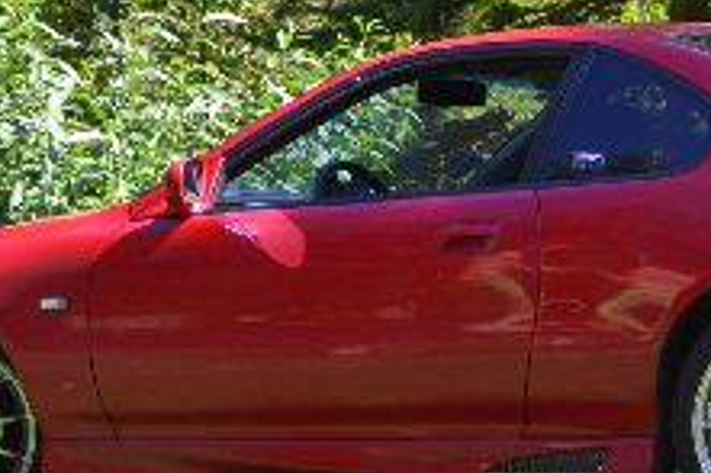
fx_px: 4706
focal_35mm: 238
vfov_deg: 5.8
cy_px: 206
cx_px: 515
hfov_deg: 8.6
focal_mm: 55
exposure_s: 1/160
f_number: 9
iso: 400
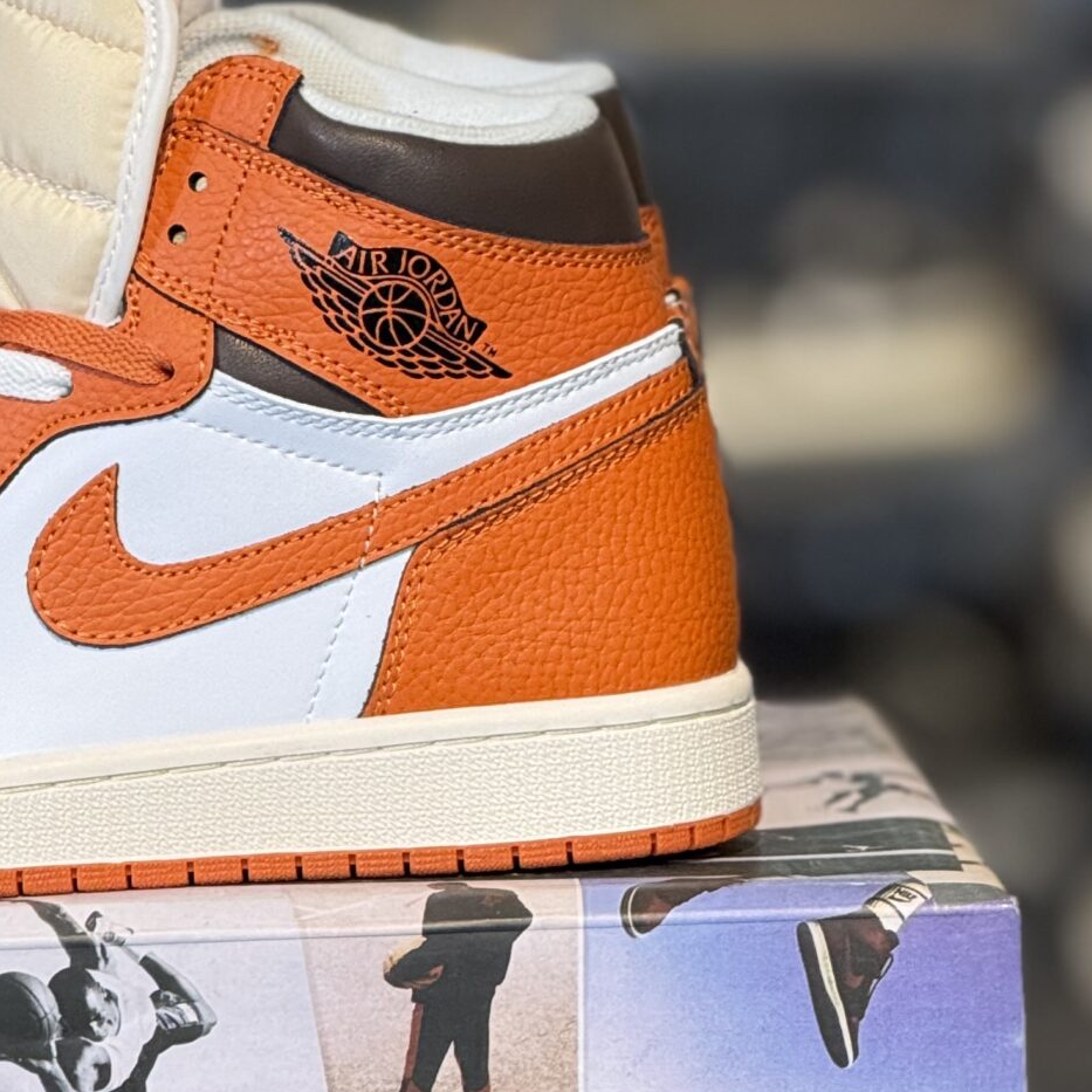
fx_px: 10386
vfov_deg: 6.0
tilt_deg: -6.6
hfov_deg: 6.0
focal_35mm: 291
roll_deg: +1.5
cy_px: 710
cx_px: 130
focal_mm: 15.66
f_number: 2.8
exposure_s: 1/100
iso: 125
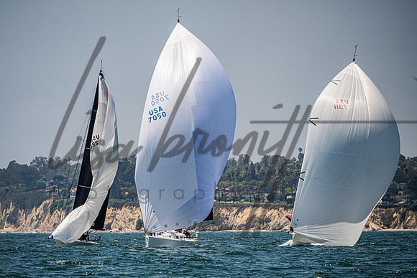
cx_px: 181
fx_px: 4328
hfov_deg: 5.5
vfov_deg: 3.7
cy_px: 154
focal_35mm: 374
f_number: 8
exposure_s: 1/2000
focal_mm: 330
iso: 500
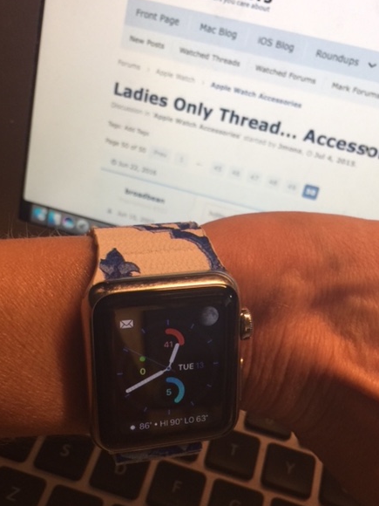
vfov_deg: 46.4
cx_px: 160
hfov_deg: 35.9
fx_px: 584
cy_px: 312
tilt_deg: -49.3
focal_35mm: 40
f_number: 2.2
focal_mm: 4.15
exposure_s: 1/40
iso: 32
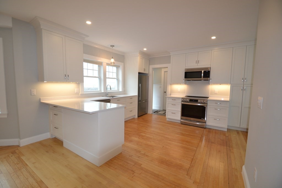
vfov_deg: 77.3
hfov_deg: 100.4
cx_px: 141
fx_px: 118
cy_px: 94
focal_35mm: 15
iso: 400
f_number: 4
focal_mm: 10
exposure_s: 1/100
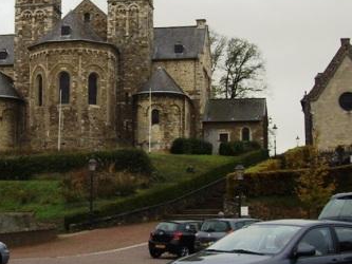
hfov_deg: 26.1
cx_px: 64
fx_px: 743
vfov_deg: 20.0
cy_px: 54
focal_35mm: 73
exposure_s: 1/125
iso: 100
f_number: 2.8
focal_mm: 7.9
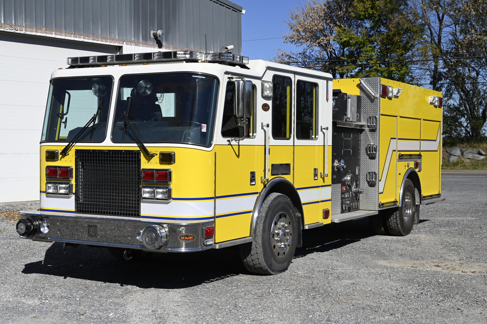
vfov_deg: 25.5
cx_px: 244
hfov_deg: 37.5
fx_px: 716
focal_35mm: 53
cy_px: 162
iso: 1250
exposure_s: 1/5000
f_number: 9
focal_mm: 53
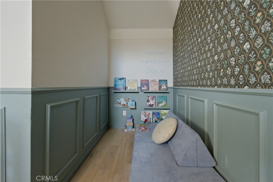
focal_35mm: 14
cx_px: 136
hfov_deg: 104.2
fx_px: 106
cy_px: 91
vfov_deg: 81.2
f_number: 5
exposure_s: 1/10
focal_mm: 14
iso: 160
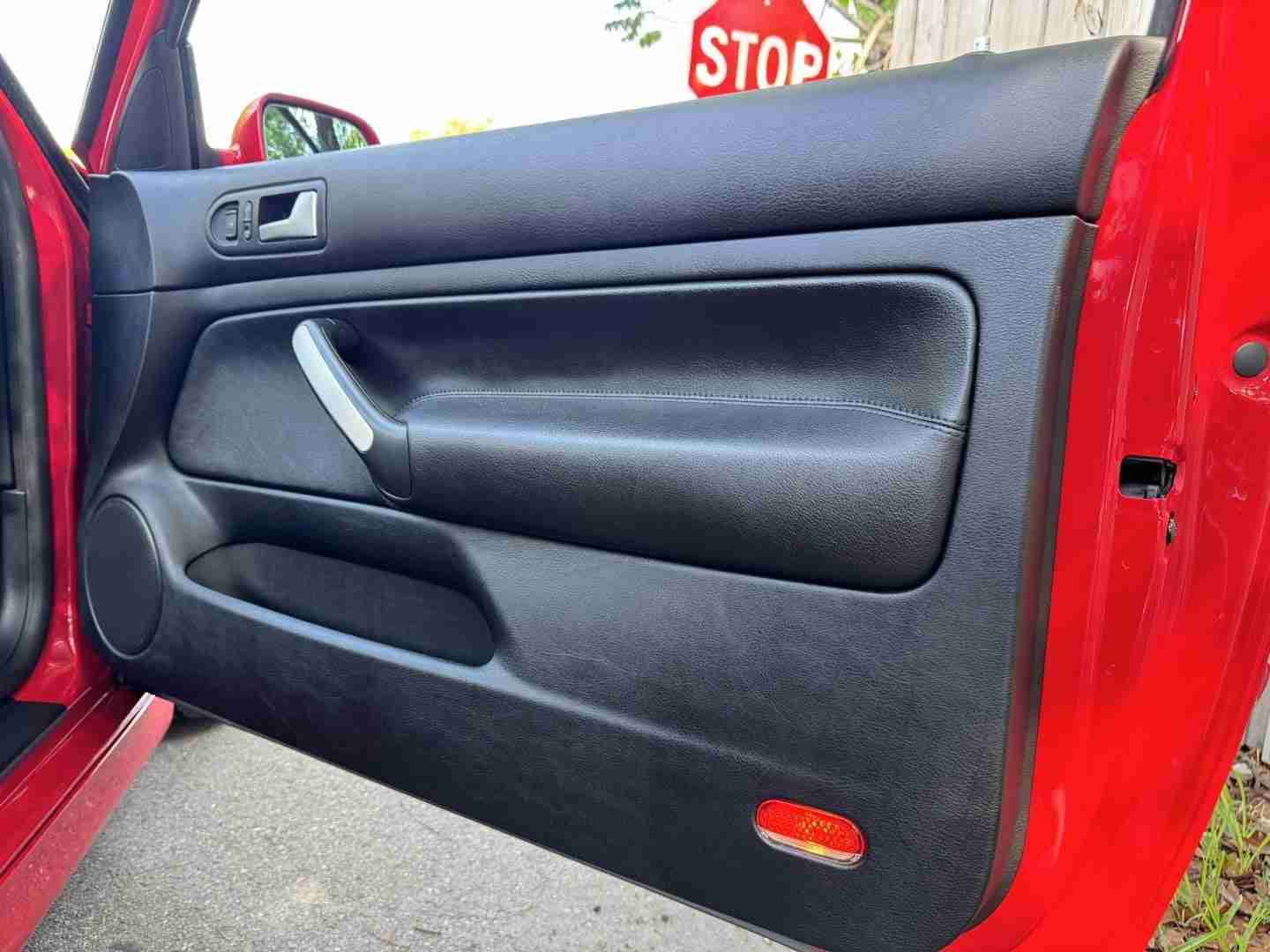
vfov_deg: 56.8
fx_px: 881
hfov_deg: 71.6
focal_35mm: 24
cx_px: 635
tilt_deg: -7.6
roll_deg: -3.1
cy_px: 476
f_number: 1.78
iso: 200
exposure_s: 1/113
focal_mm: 6.76
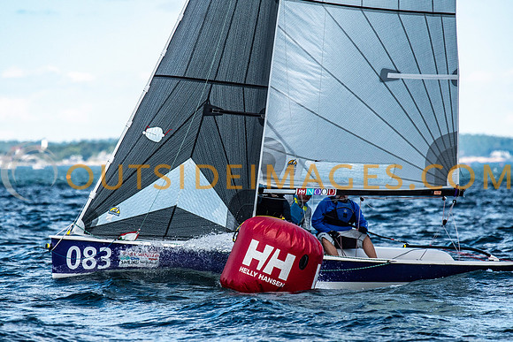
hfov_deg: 3.9
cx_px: 217
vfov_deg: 2.6
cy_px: 196
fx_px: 7443
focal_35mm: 522
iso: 500
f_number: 5
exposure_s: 1/4000
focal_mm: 300
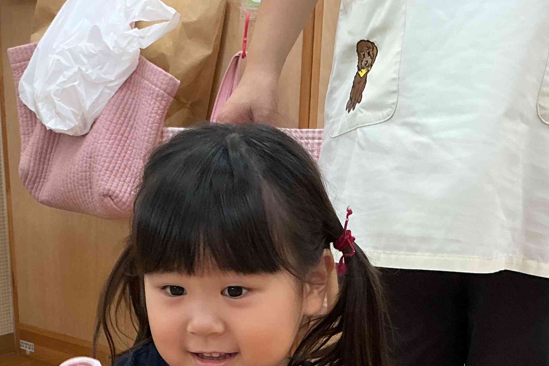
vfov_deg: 20.4
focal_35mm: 63
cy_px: 424
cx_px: 223
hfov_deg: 31.8
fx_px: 961
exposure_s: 1/60
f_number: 1.8
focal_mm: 3
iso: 80
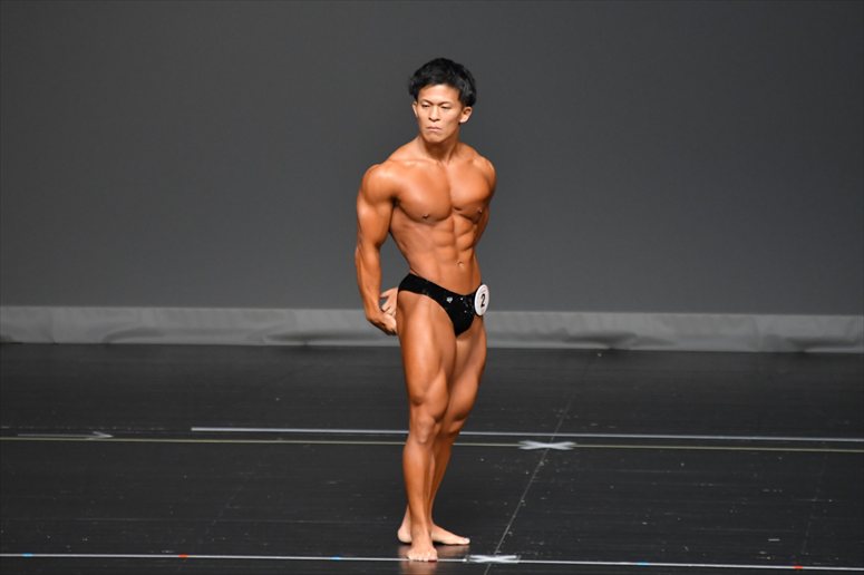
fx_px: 8996
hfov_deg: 5.5
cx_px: 432
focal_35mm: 375
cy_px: 288
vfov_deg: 3.7
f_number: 5.6
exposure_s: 1/400
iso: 2500
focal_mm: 250
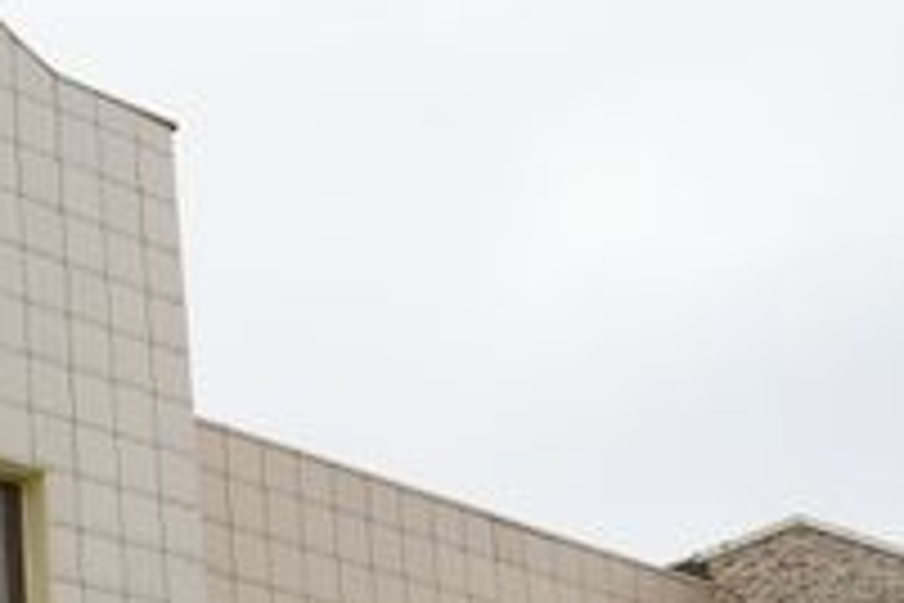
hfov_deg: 19.9
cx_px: 124
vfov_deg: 13.0
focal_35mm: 101
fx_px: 2536
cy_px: 850
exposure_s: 1/160
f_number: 10
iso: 100
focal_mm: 29
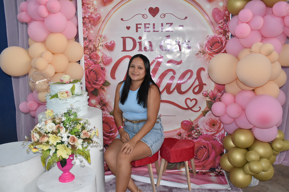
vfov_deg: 40.0
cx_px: 144
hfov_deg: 57.2
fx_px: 265
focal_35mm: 33
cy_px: 96
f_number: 6.3
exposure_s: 1/100
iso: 800
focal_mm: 22
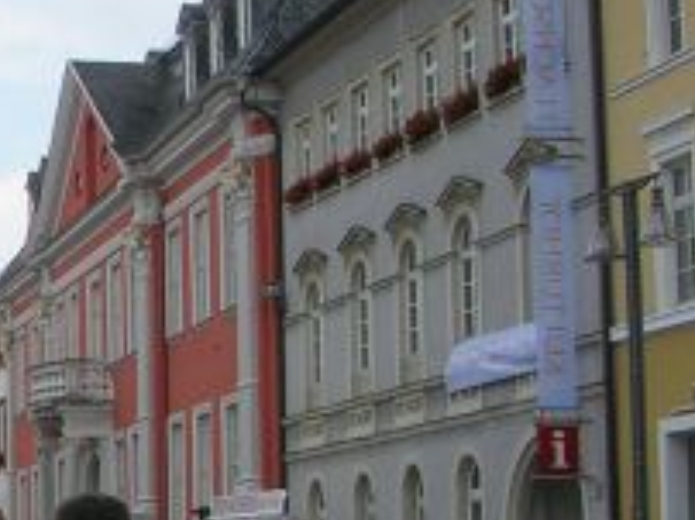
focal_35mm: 113
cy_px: 413
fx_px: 2266
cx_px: -334
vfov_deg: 13.0
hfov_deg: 16.0
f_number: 5.6
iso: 50
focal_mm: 5.8
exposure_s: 1/174
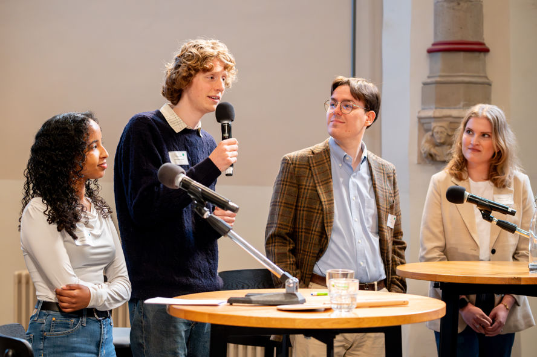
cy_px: 178
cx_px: 268
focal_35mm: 92
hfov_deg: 22.2
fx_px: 1372
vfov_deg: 14.8
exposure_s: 1/160
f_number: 4
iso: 4000
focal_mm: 92
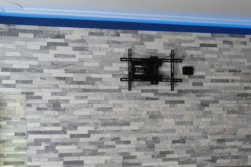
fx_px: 523
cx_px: 169
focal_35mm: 75
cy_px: 131
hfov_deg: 26.8
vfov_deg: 18.0
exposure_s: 1/40
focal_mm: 12.81
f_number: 2.8
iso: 320
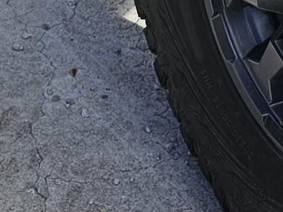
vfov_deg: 7.1
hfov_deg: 10.8
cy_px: -489
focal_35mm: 181
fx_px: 1480
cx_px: 280
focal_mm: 6.3
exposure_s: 1/559
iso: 10
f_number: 1.7
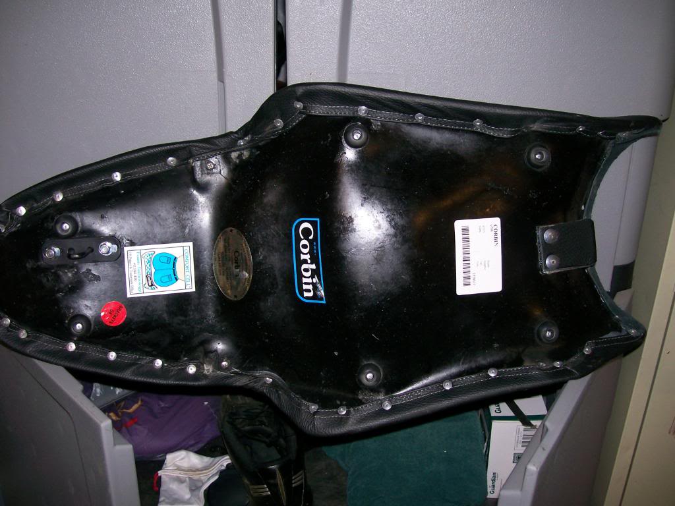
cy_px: 253
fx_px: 702
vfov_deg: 39.7
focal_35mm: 36
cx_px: 338
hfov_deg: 51.4
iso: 80
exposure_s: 1/64
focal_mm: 6
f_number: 2.7
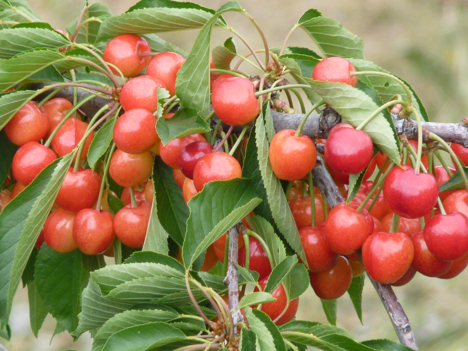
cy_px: 176
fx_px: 10261
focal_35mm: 759
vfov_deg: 2.0
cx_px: 234
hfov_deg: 2.6
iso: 200
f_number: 4.4
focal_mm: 86.4
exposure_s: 1/125
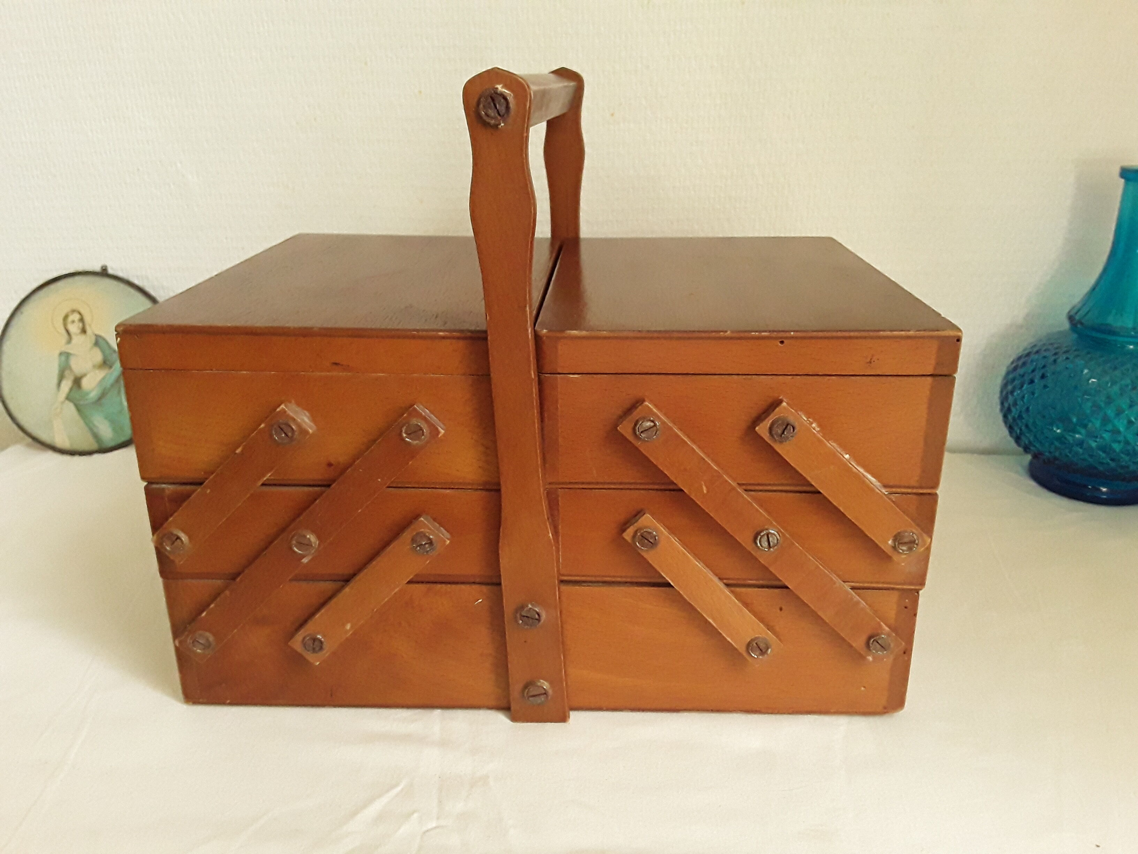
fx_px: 888
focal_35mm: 27
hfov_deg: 65.3
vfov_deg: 51.4
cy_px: 427
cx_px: 569
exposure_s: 1/195
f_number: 1.9
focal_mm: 2.91
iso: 400
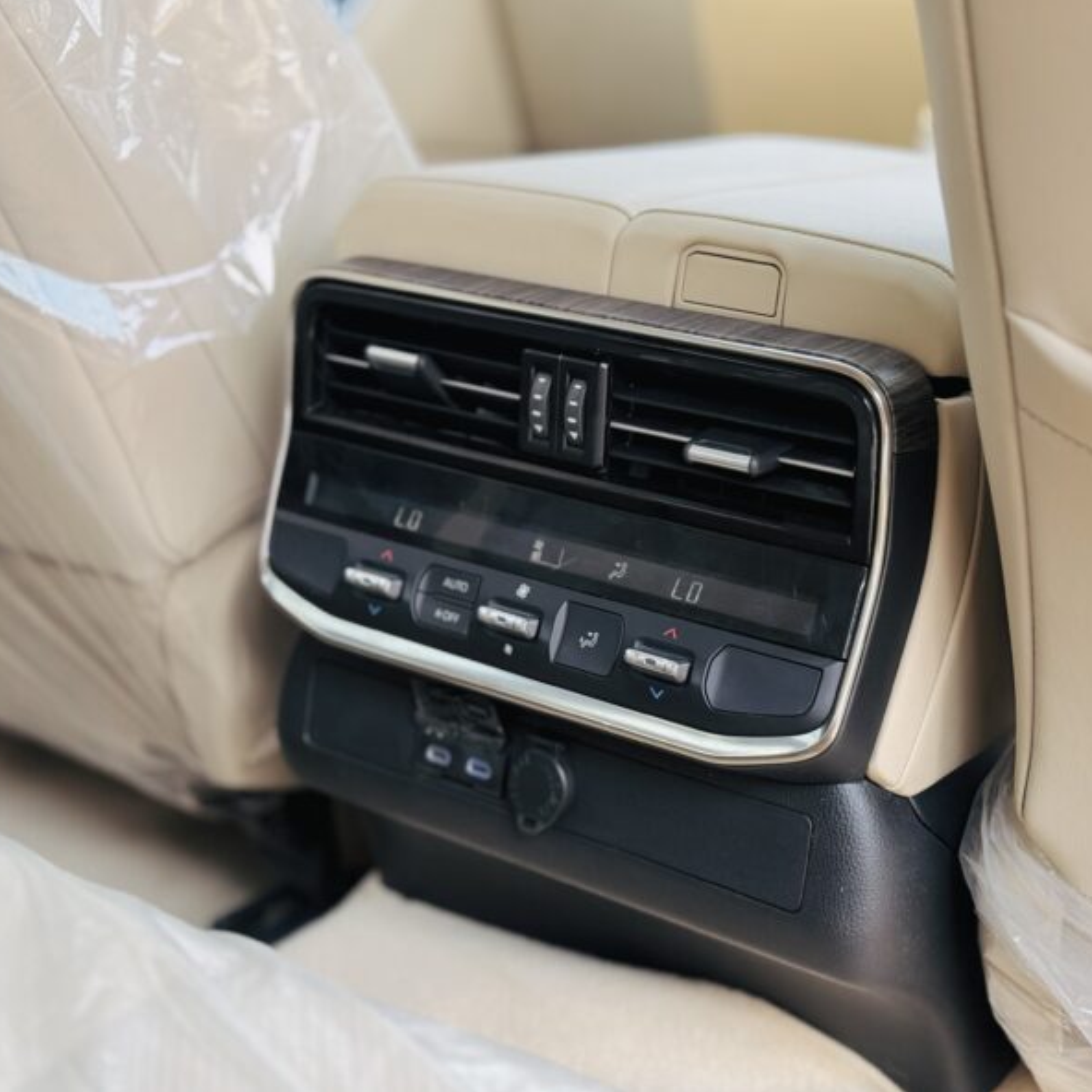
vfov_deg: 30.0
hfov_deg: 30.0
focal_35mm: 57
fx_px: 2034
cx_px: 596
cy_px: 545
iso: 160
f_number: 1.78
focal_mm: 6.76
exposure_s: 1/242
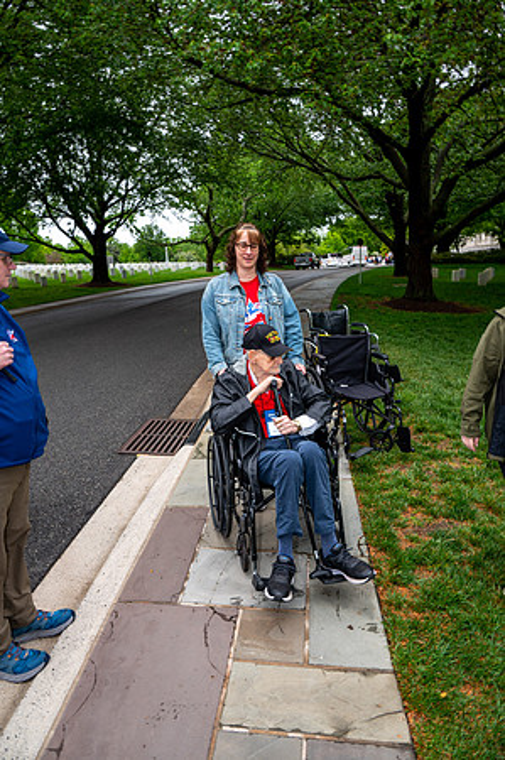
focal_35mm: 25
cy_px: 380
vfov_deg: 71.6
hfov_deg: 51.2
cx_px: 252
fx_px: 527
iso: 200
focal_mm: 25
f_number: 6.3
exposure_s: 1/100
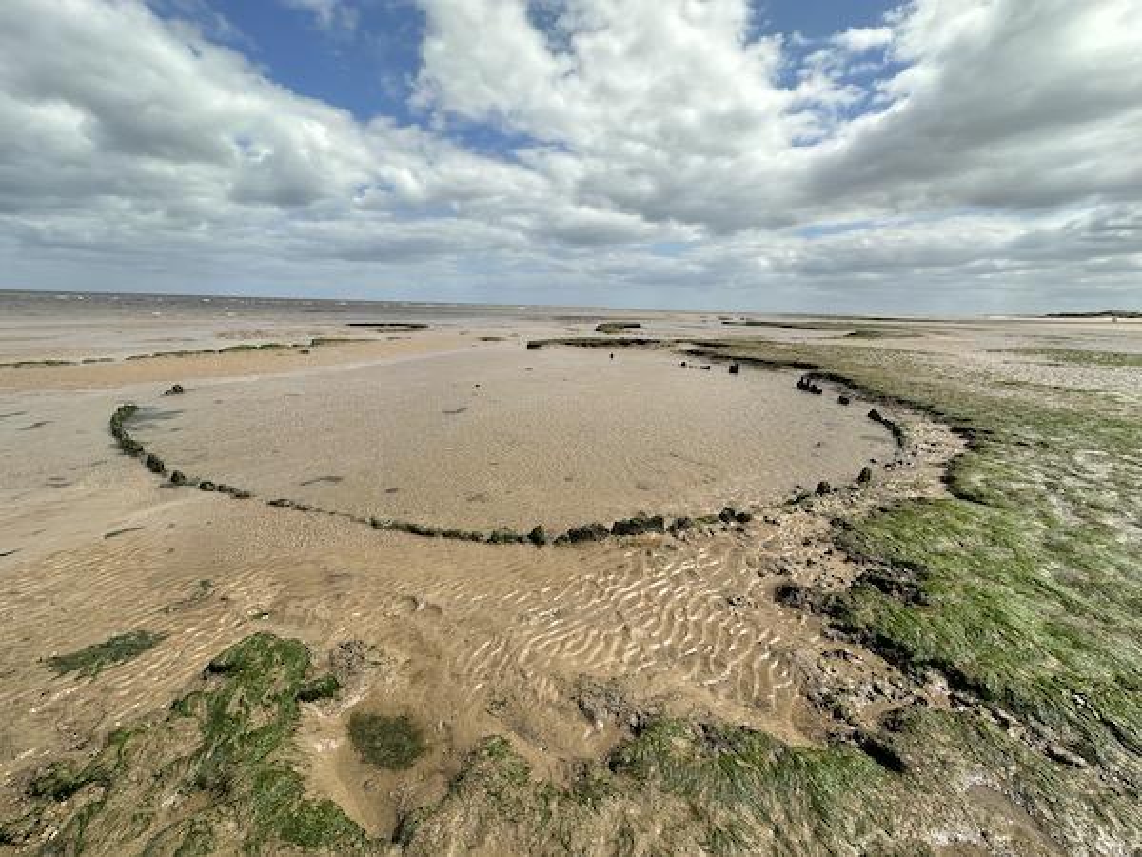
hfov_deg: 102.1
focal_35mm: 14
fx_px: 462
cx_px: 571
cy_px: 428
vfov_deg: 85.7
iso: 50
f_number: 2.2
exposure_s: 1/2747
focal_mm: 2.22
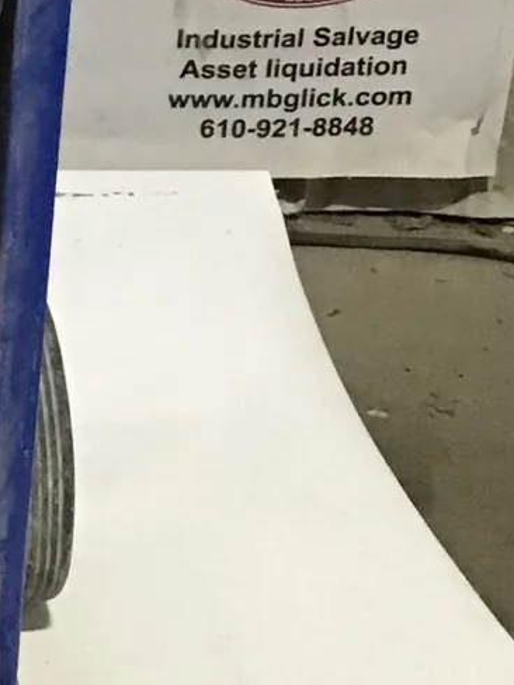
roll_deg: +0.4
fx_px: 2514
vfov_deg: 15.4
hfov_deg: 10.9
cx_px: -409
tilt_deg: -26.0
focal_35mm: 127
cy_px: 93
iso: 200
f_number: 2.4
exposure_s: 1/30
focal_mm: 3.3
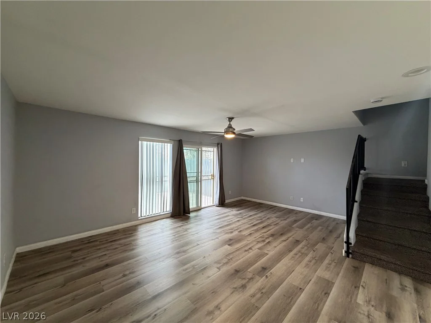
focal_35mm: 14
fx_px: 174
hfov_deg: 102.1
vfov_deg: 85.7
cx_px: 216
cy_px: 162
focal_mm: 2.22
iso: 400
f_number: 2.2
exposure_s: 1/60
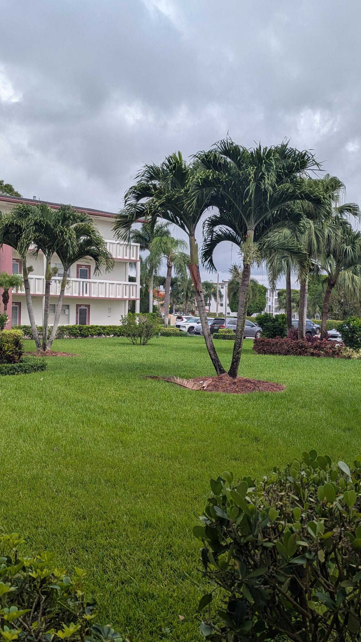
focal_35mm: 35
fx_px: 596
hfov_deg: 33.5
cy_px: 321
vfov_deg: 56.6
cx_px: 229
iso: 48
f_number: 1.85
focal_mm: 6.81
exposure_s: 1/2179
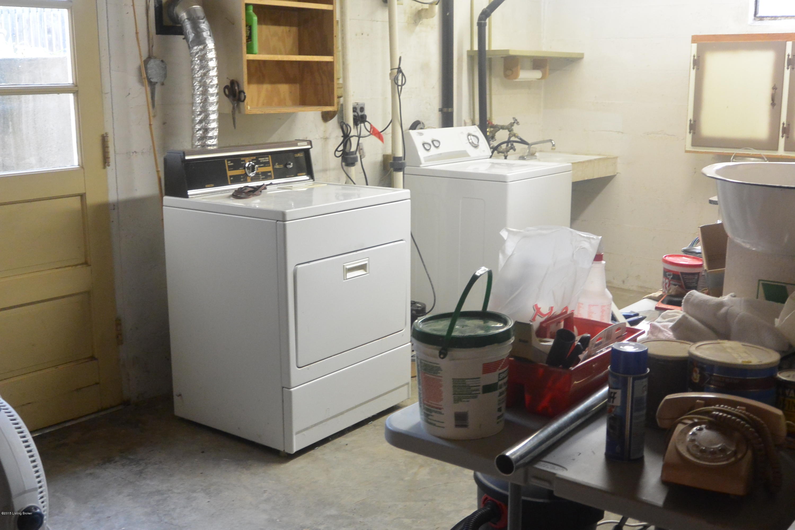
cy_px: 265
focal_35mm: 40
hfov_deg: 48.5
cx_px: 398
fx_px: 883
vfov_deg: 33.4
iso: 800
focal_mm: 15.1
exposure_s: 1/40
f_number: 4.2
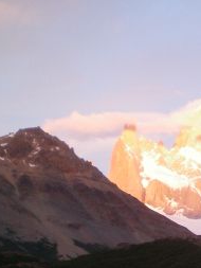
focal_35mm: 96
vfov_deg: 19.8
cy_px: 270
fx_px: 743
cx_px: 214
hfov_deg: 15.1
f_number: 3.1
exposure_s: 1/60
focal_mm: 6.3
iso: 125
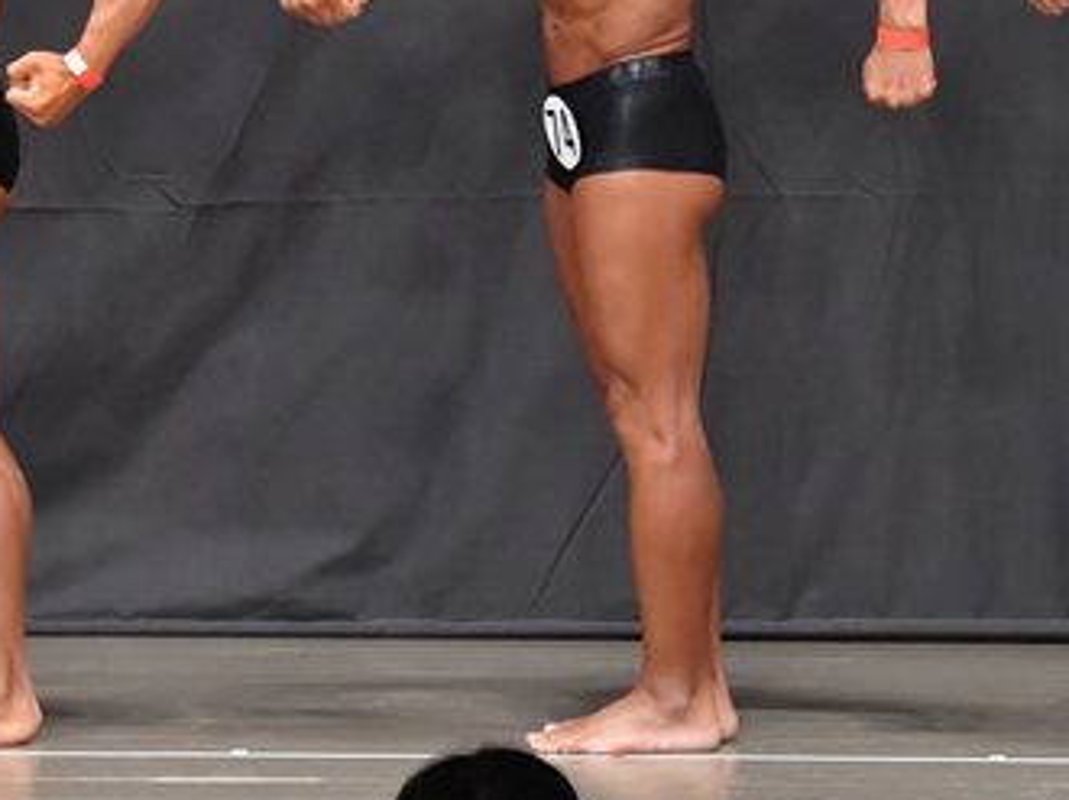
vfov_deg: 3.3
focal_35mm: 456
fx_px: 14072
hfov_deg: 4.4
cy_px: 100
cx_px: 565
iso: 6400
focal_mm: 135
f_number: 5.6
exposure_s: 1/400
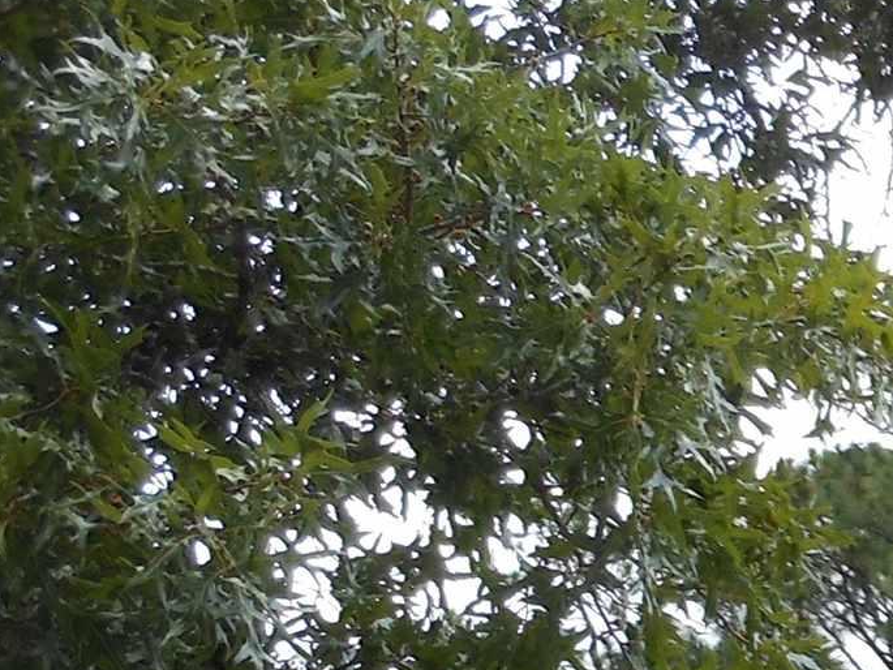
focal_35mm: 148
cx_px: 1936
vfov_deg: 9.6
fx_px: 3819
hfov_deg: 11.6
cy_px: 1141
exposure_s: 1/160
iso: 80
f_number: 4
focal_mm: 5.9
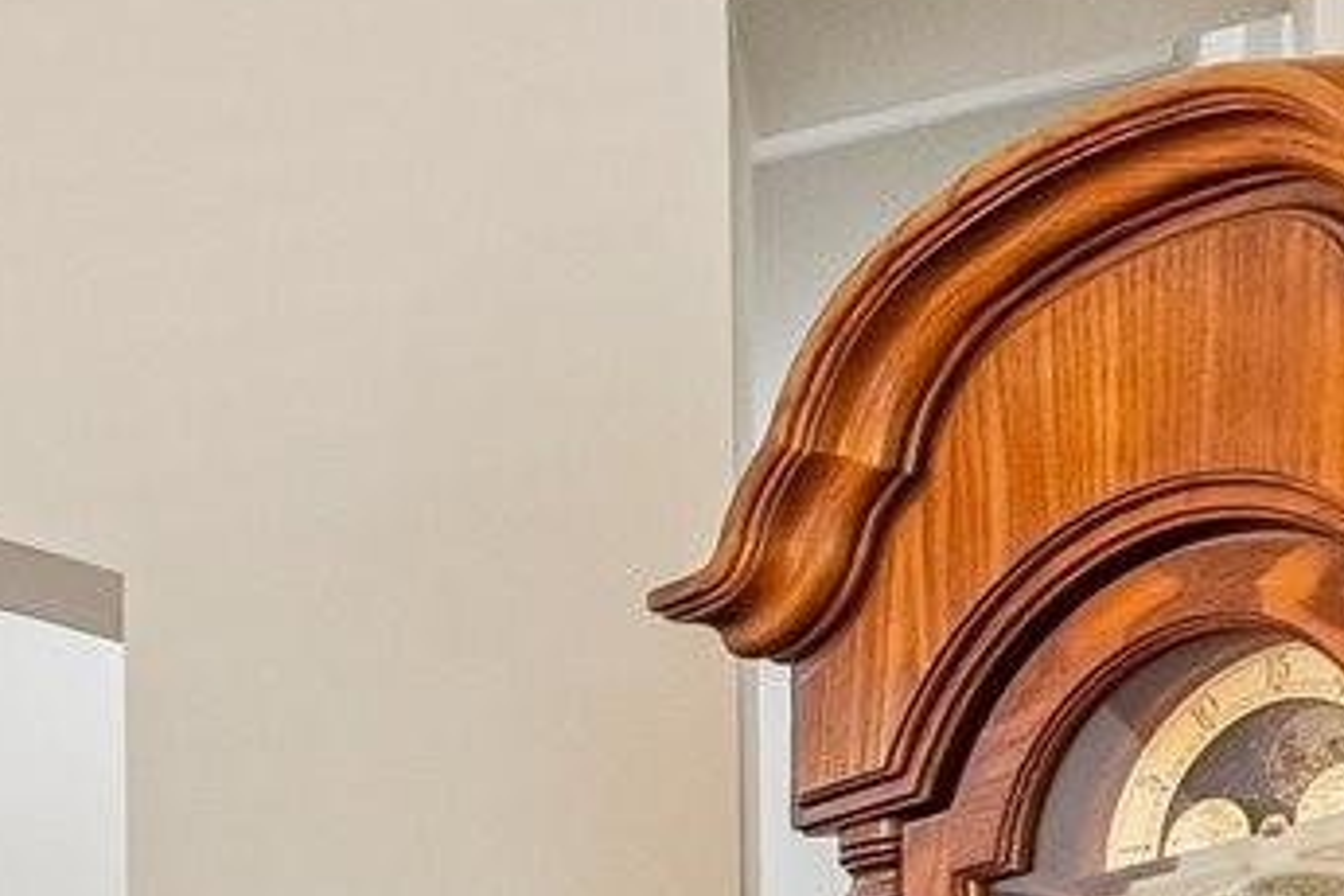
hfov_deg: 12.1
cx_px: -2520
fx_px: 3322
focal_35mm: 89
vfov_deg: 13.3
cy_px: 1790
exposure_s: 1/8
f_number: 8
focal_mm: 10
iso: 400
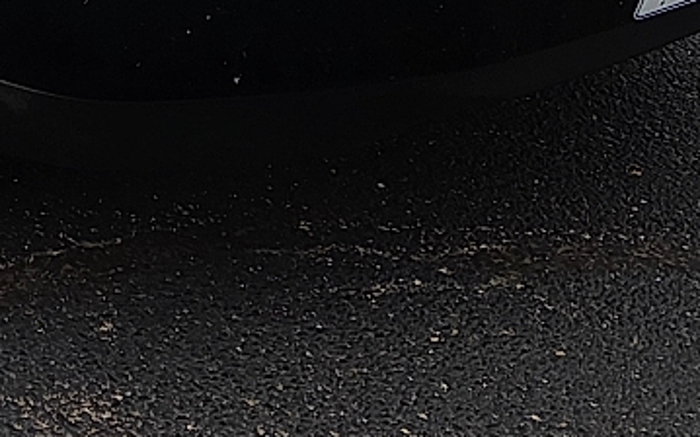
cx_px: -480
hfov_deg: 13.9
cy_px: -704
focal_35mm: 137
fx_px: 2612
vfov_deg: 8.5
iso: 76
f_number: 1.8
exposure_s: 1/2500
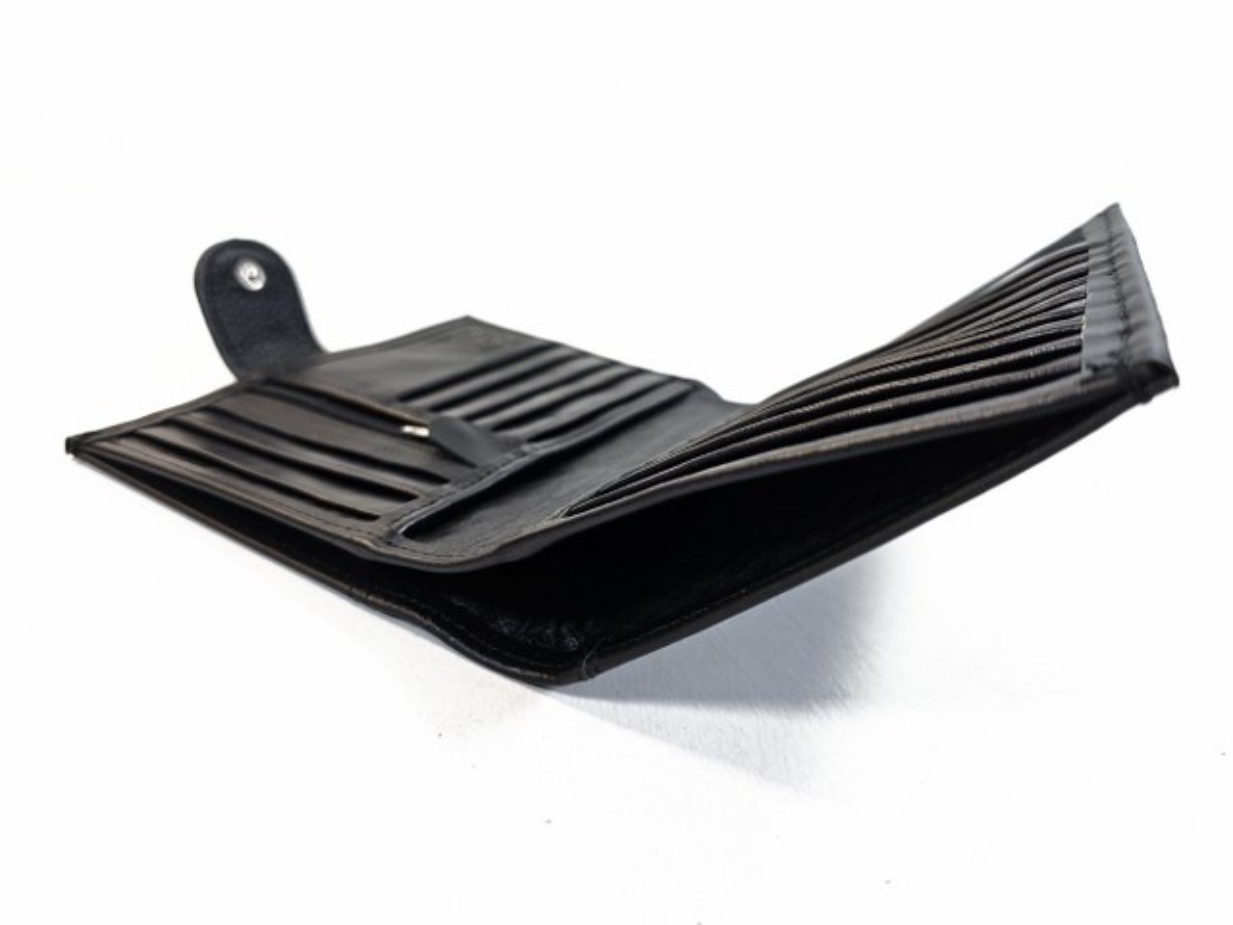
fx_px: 819
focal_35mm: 23
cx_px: 616
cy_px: 462
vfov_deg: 58.9
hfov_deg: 73.9
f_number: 1.7
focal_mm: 6.3
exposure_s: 1/100
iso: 25
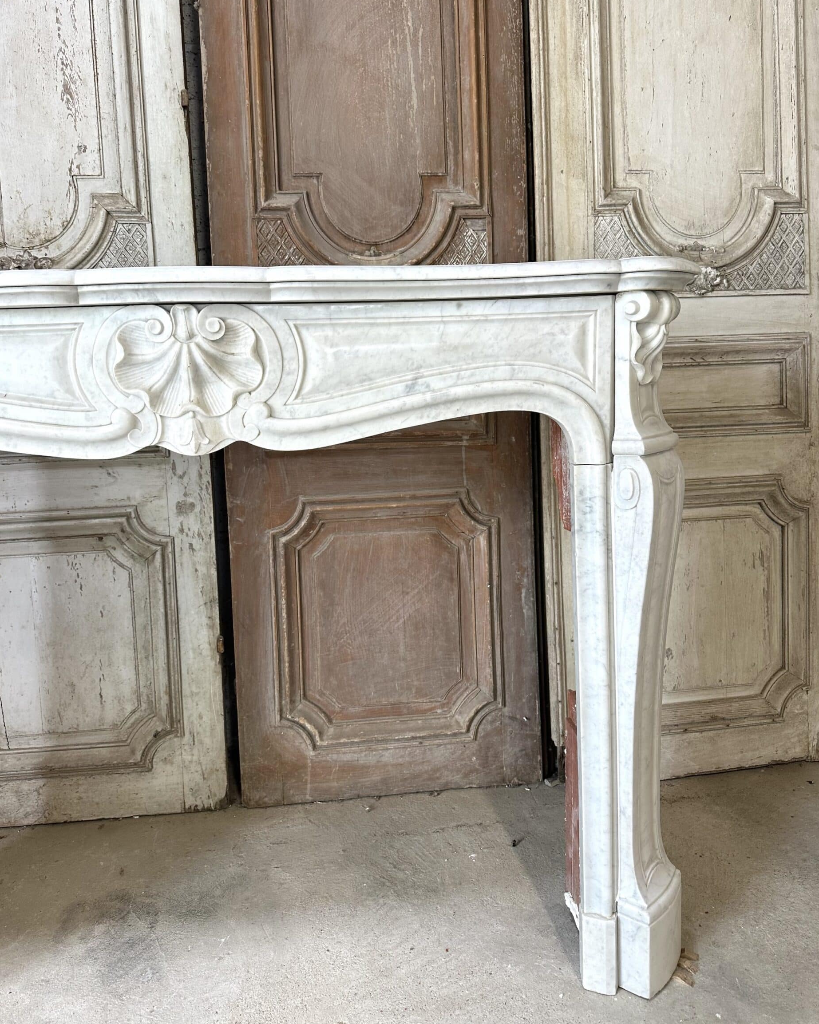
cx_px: 404
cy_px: 487
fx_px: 788
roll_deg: +1.4
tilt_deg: -8.8
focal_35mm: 26
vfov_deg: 66.0
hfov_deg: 54.9
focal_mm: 6.86
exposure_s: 1/100
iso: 100
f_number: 1.78
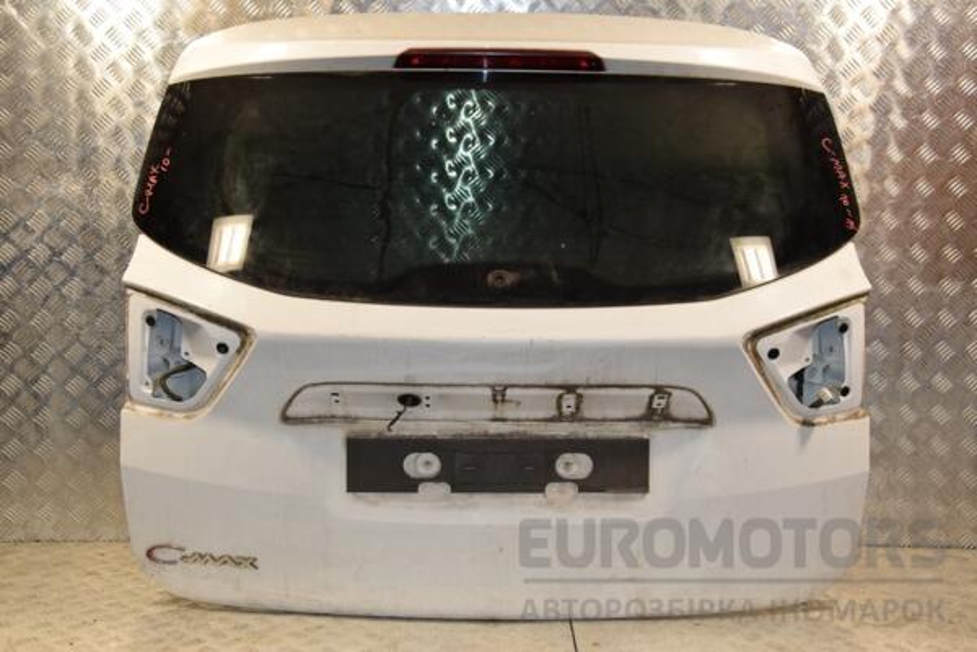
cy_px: 326
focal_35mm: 48
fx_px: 1303
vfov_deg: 28.1
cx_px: 488
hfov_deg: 41.1
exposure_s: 1/200
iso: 800
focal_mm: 32
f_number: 5.6
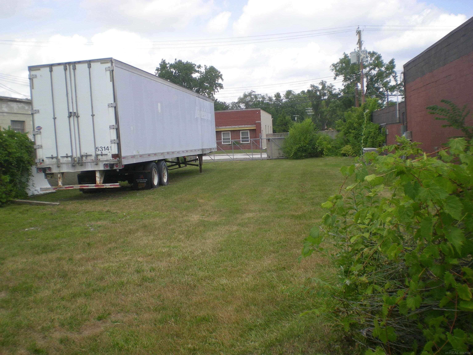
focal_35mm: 38
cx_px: 236
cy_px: 178
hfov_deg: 49.0
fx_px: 519
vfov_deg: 37.7
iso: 50
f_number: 4.6
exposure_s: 1/202
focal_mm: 6.3
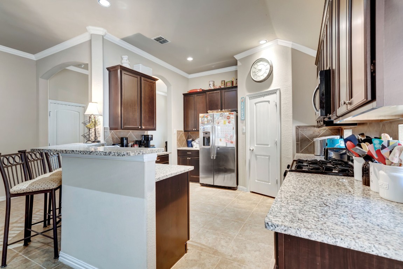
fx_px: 185
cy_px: 134
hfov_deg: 95.0
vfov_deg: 72.1
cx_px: 202
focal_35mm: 16
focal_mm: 11
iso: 320
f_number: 8
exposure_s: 1/2
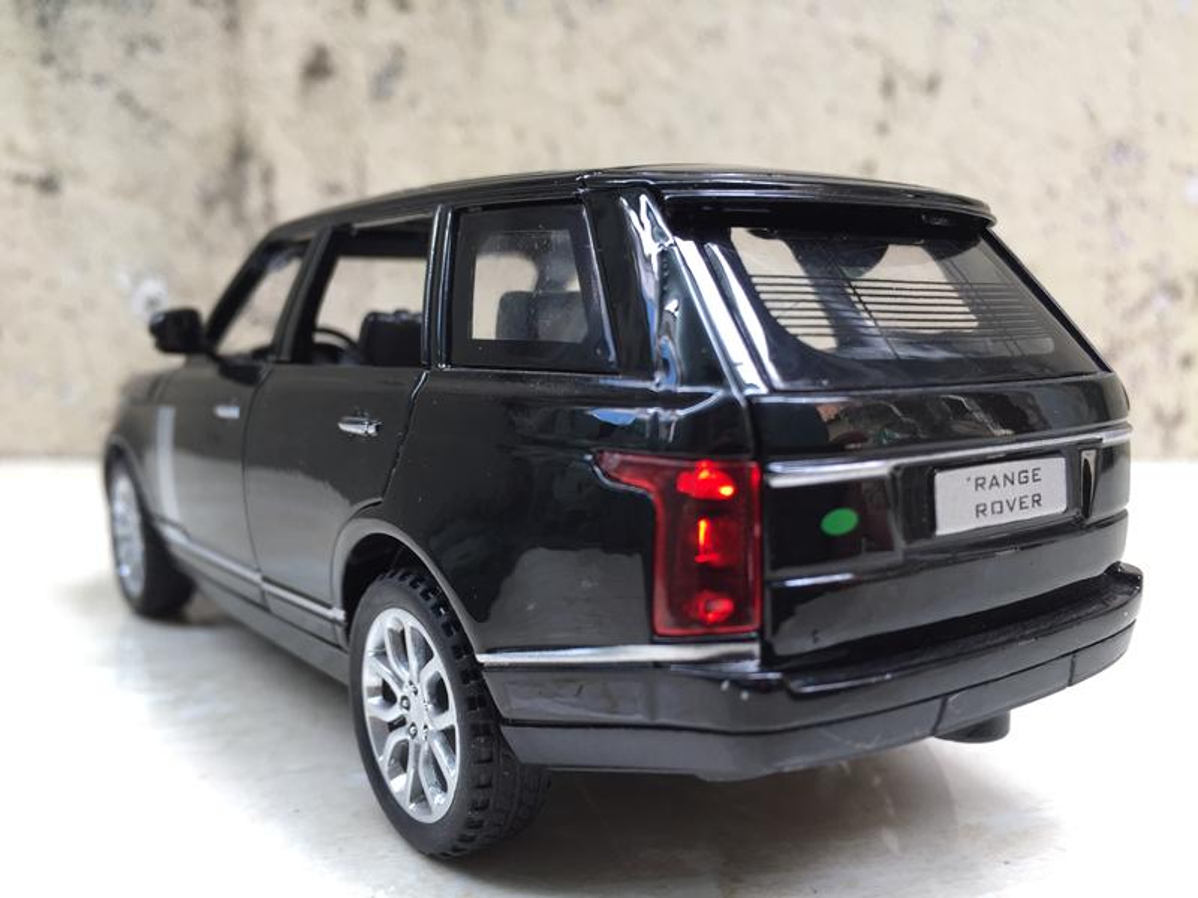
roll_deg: -0.6
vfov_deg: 48.2
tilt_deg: -6.8
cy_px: 449
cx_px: 599
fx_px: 1004
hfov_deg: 61.7
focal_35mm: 29
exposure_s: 1/50
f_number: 2.2
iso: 40
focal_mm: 4.15
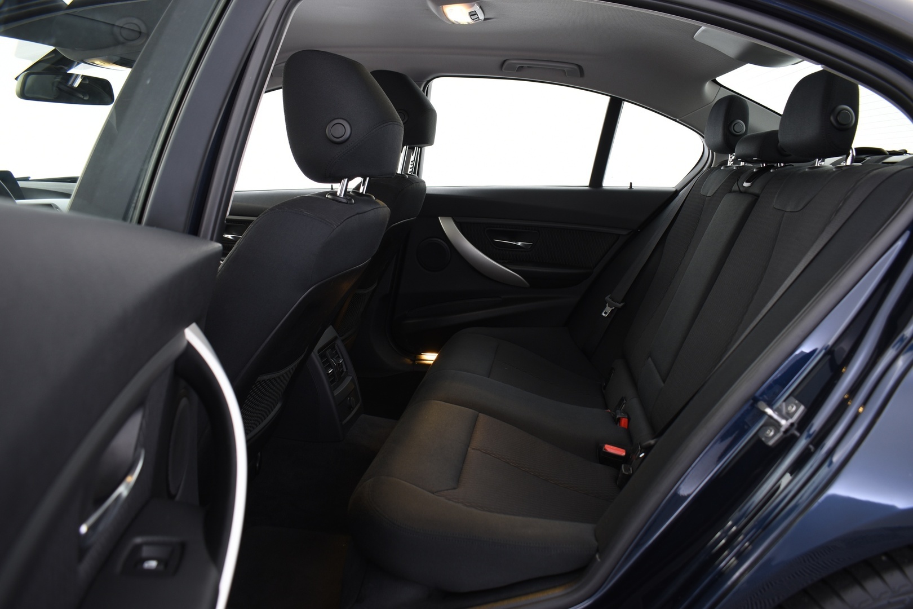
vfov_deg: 47.9
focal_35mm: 27
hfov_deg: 67.4
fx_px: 685
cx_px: 456
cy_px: 304
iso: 100
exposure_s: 2
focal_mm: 18
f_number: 5.6
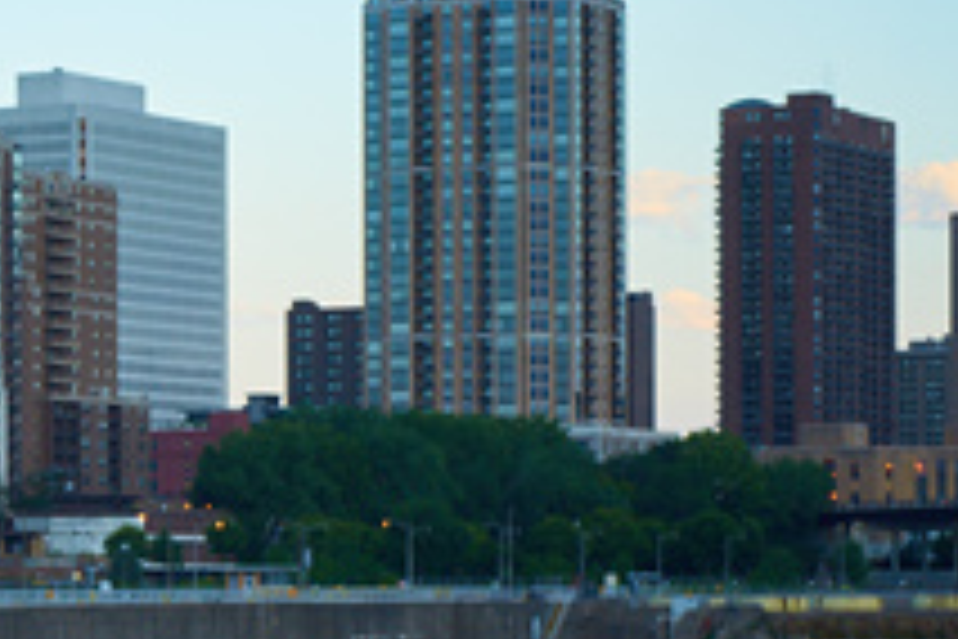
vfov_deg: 8.3
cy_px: 677
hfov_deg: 12.2
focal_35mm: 164
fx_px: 4364
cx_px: -234
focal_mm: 50
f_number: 8
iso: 200
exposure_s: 1/45
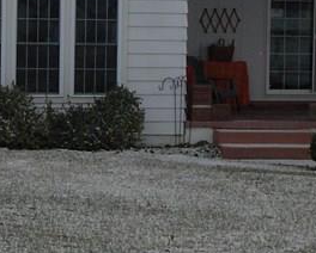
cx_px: 198
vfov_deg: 10.0
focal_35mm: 155
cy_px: 66
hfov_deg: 12.4
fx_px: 1452
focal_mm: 8.5
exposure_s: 1/443
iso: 79
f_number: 4.9
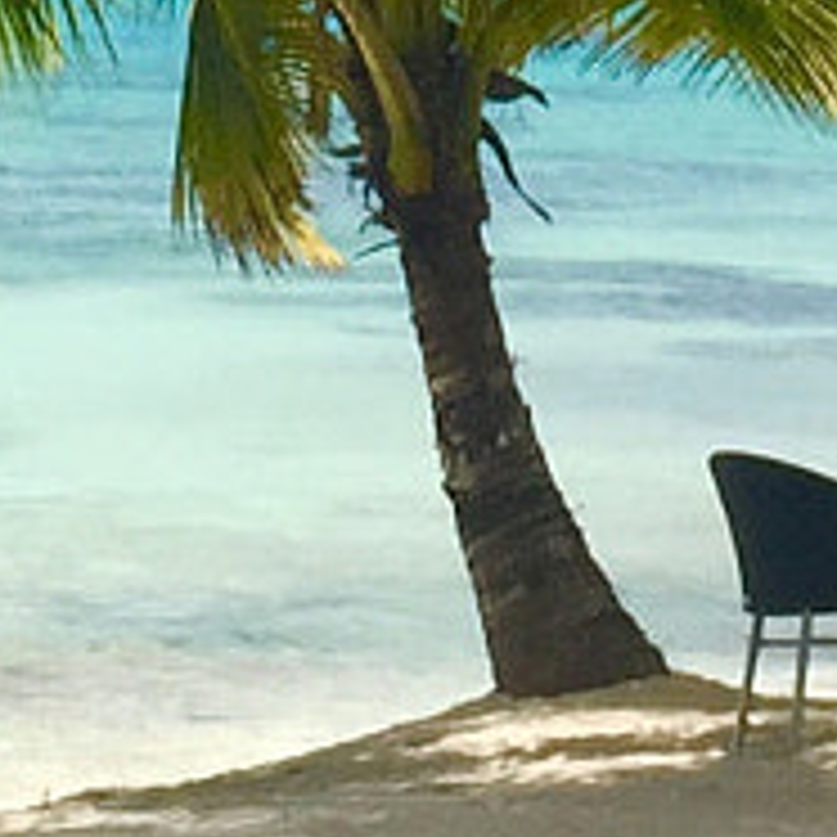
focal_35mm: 221
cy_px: -927
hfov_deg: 7.9
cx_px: 626
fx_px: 6046
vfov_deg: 7.5
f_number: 2.2
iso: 32
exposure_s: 1/2198
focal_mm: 4.15
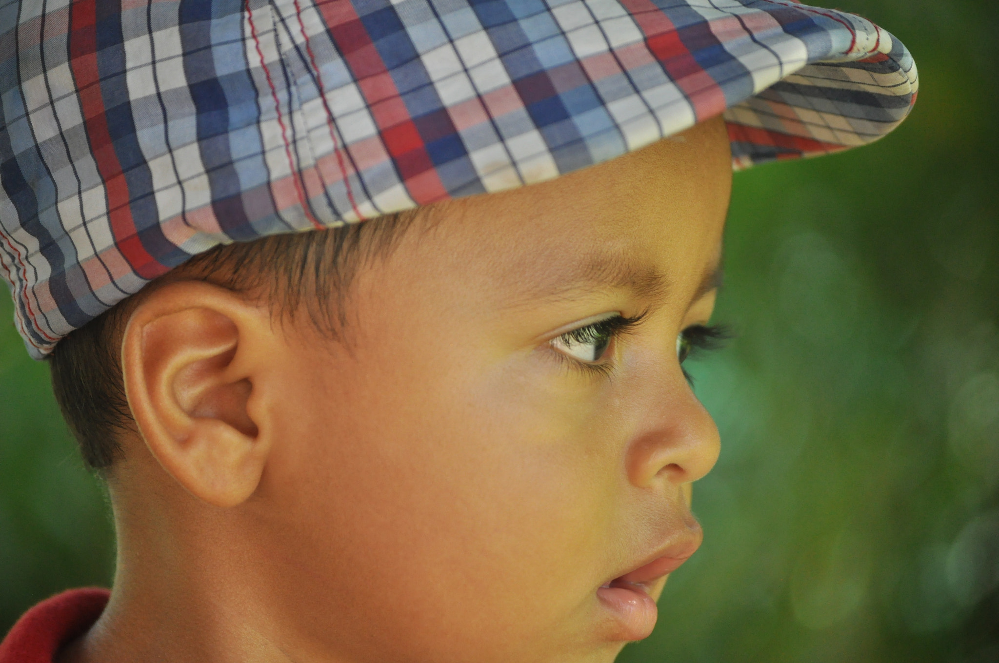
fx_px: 4240
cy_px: 332
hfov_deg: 13.4
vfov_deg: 8.9
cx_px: 500
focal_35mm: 153
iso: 800
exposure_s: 1/320
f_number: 4.5
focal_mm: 102
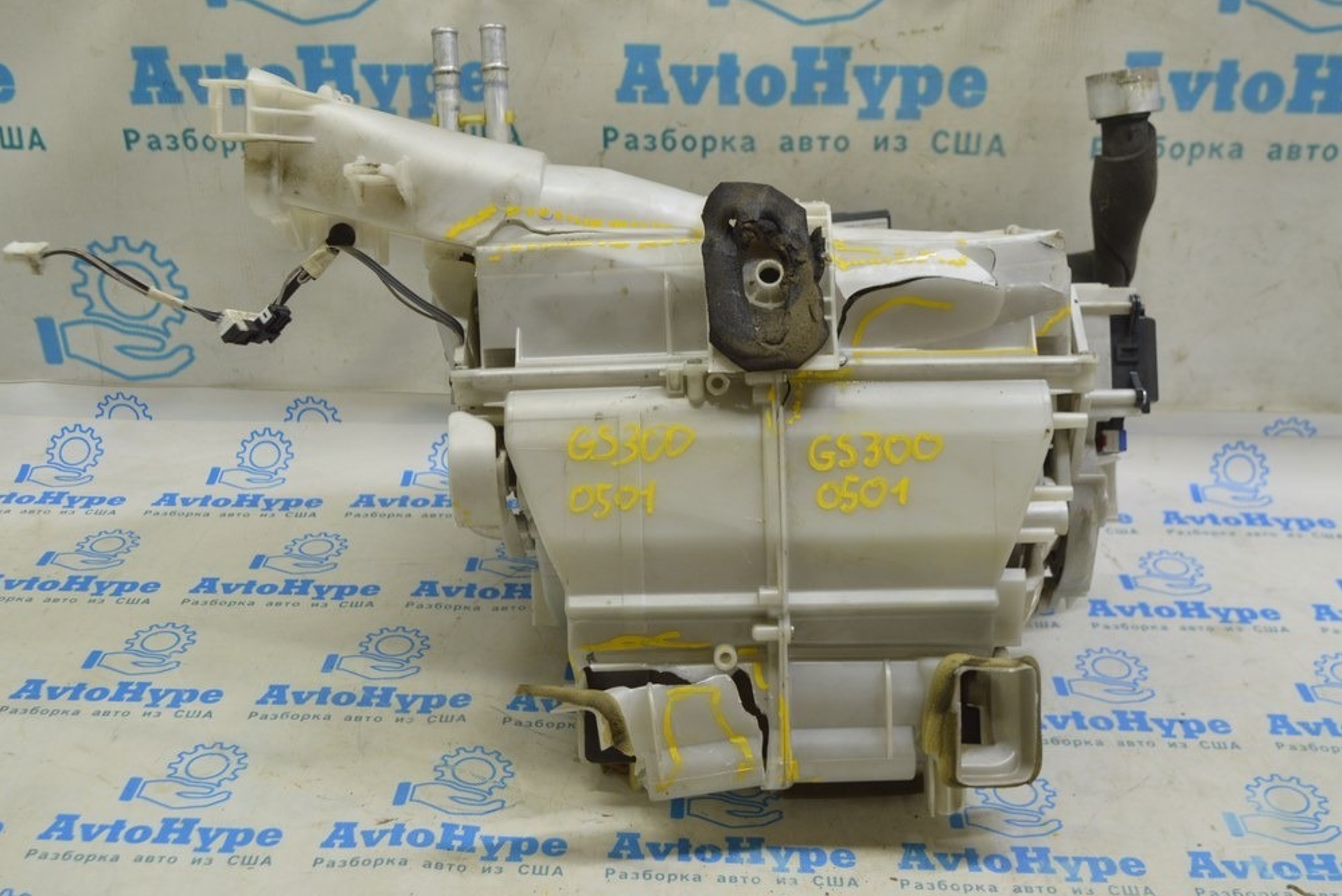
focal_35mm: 42
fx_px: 1548
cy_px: 449
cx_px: 656
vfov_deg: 32.3
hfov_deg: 46.9
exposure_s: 1/25
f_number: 5.6
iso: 400
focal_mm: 27
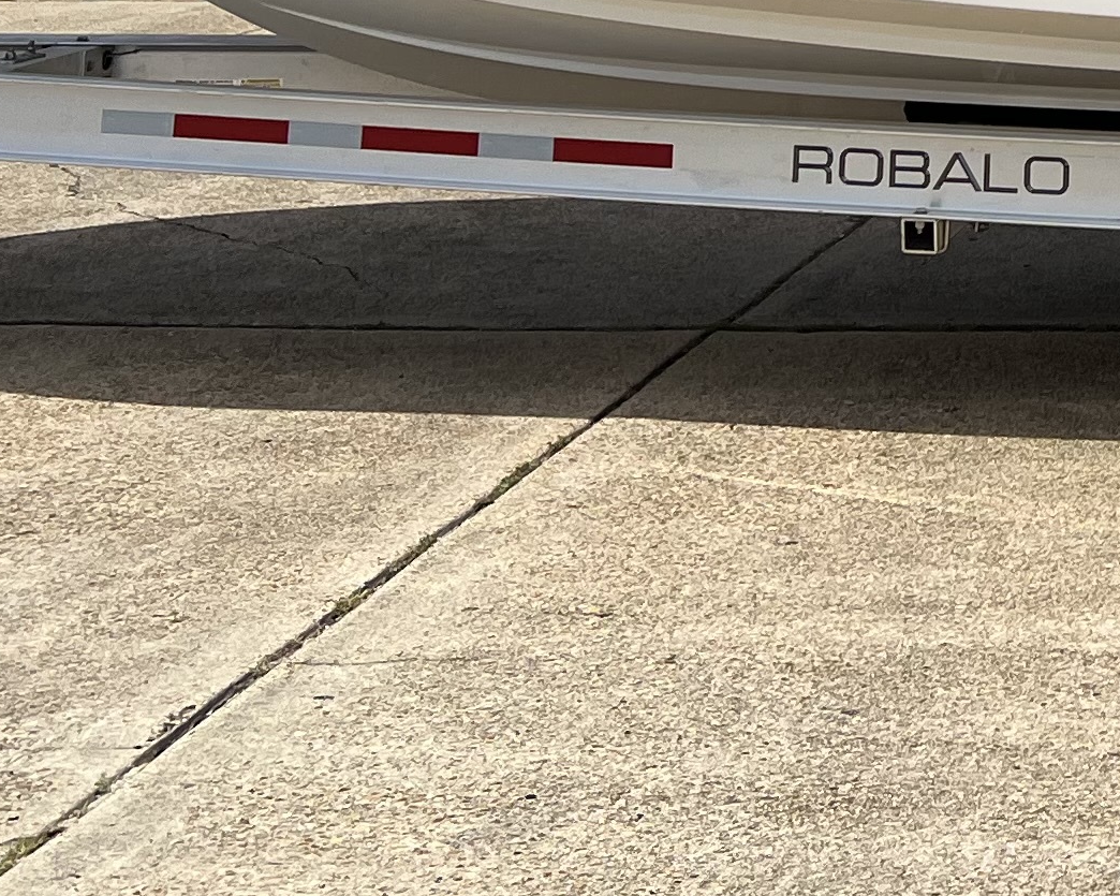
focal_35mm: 98
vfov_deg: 14.2
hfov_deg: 17.6
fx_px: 3248
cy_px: -622
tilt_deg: +4.8
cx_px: 1667
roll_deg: +0.7
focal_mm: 5.7
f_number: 1.5
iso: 50
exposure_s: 1/5076
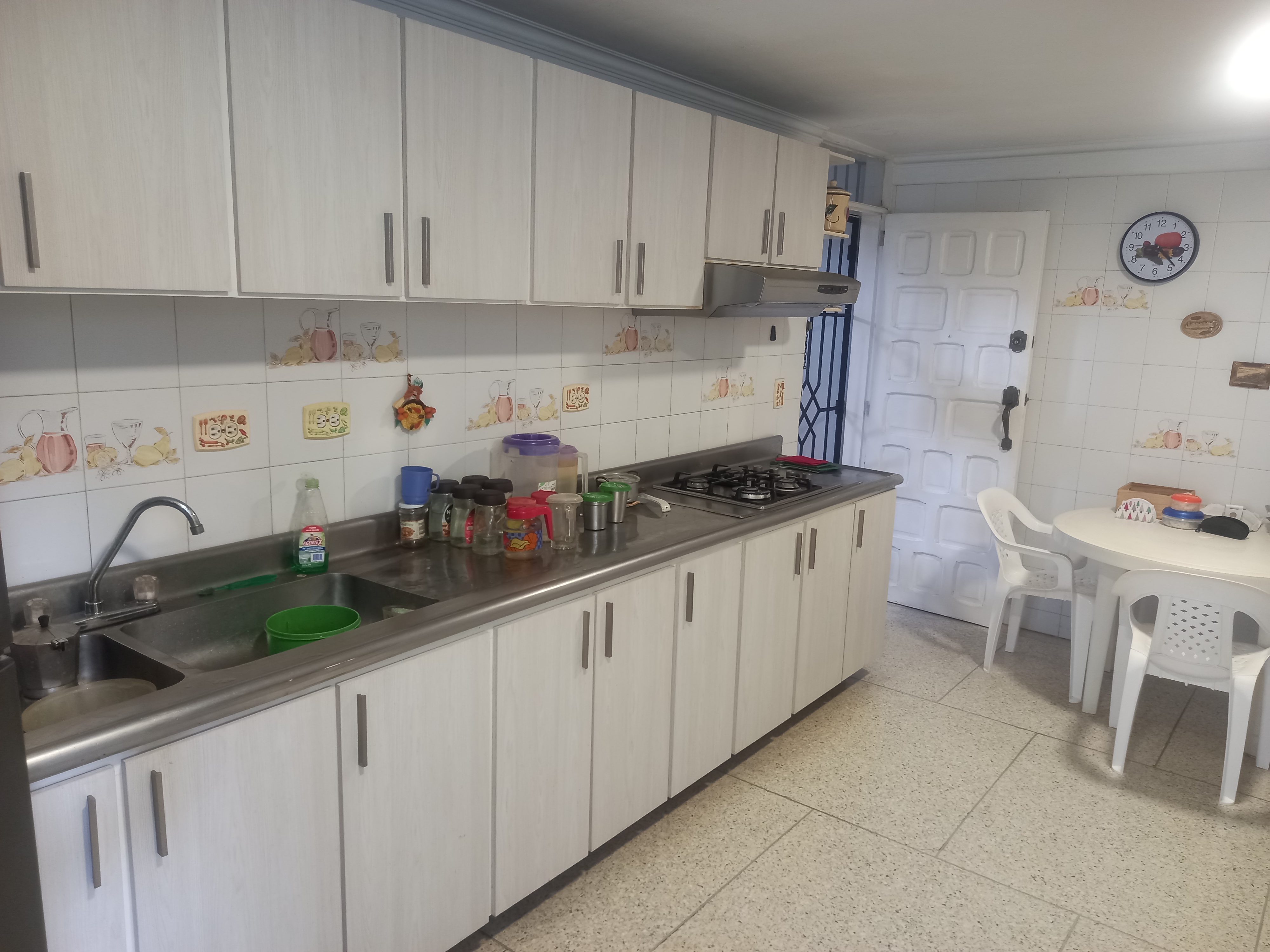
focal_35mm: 25
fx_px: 917
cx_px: 635
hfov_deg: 69.4
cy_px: 476
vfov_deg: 54.9
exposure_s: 1/30
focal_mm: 4.6
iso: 250
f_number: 2
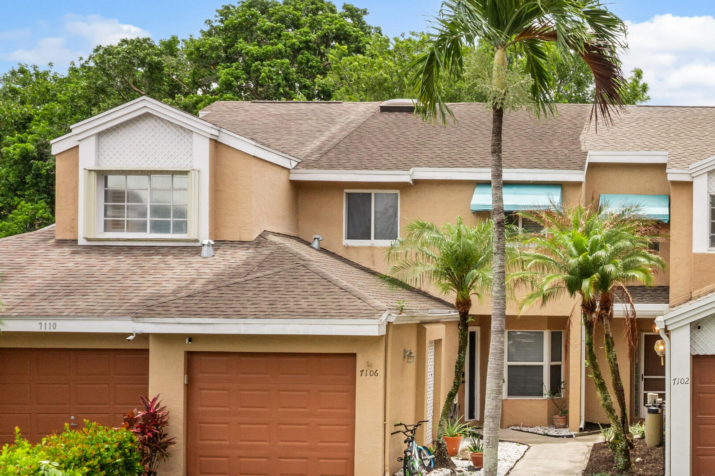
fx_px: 1033
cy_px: 301
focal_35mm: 52
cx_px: 663
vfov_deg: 25.9
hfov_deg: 35.6
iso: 100
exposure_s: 1/500
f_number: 6.3
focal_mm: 10.26
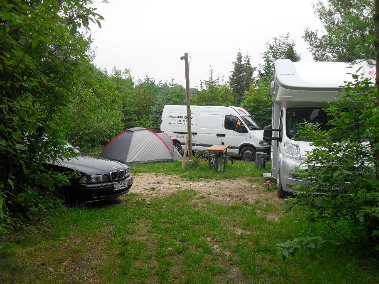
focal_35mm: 35
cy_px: 142
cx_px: 190
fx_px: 383
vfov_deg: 40.7
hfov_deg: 52.6
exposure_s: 1/125
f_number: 2.8
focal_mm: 6.2
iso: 100
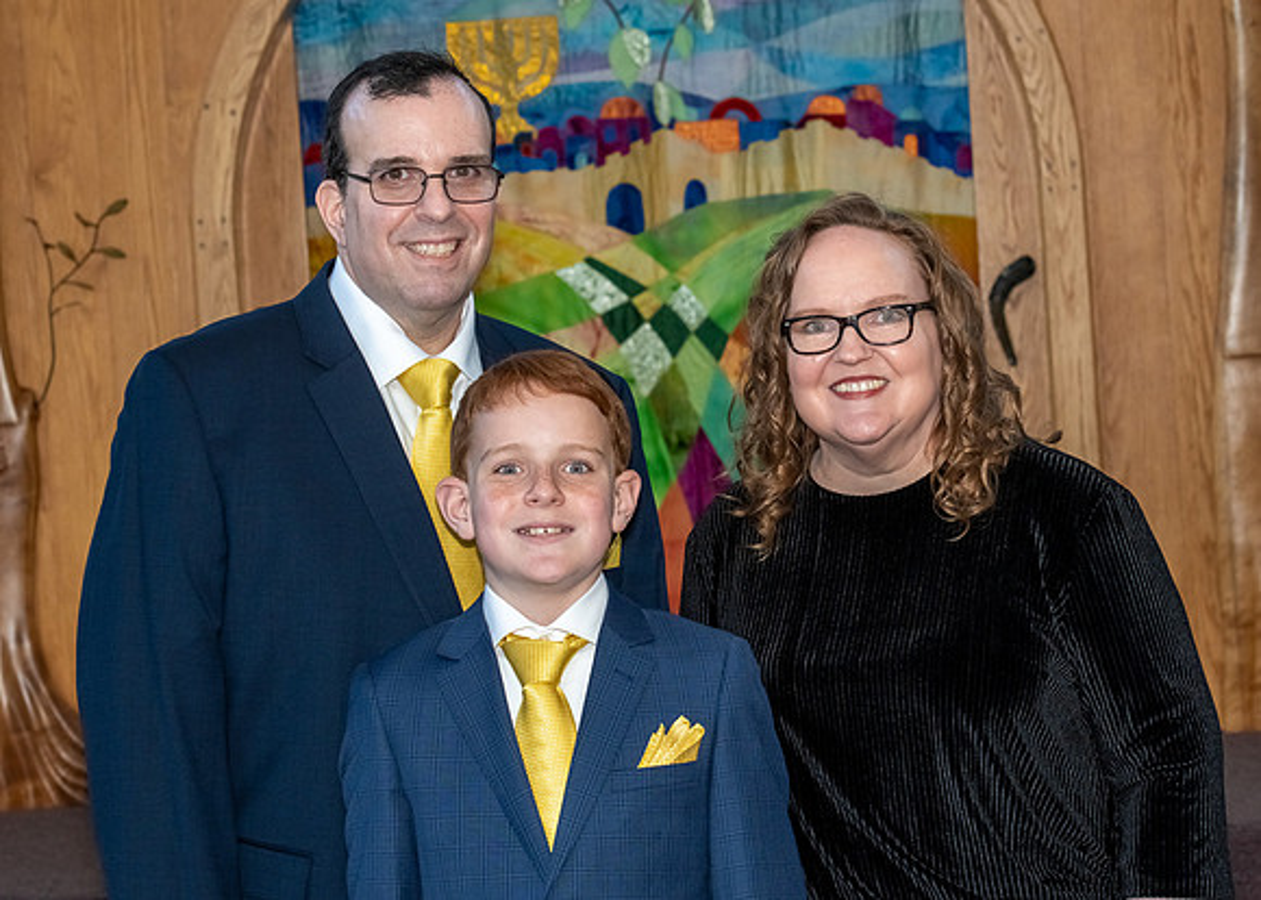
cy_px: 440
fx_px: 4340
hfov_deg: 16.5
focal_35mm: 121
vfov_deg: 11.8
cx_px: 640
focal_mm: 70
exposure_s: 1/250
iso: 500
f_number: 7.1
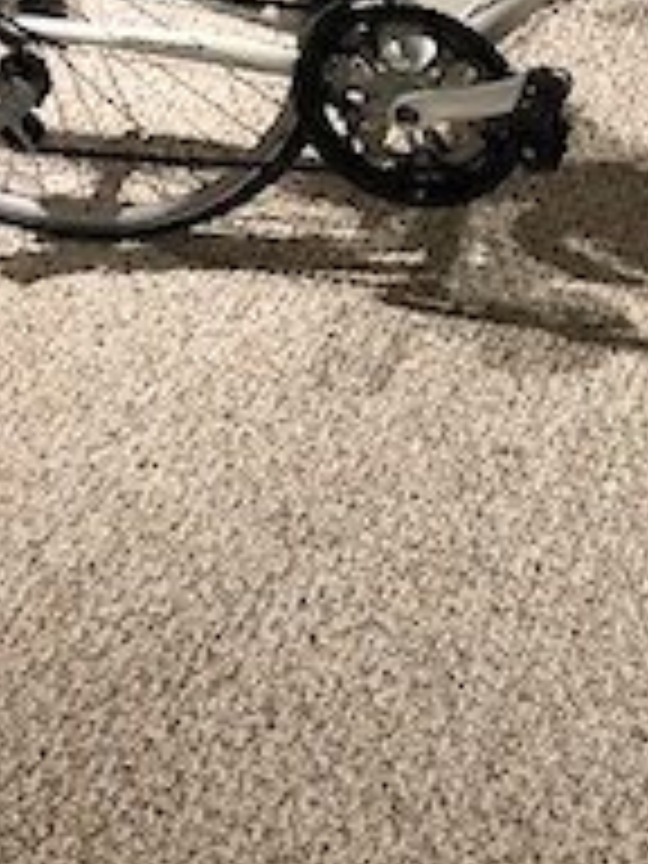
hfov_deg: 19.9
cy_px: 202
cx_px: 556
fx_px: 1822
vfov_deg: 26.3
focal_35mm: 73
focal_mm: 3.99
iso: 64
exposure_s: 1/15
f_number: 1.8
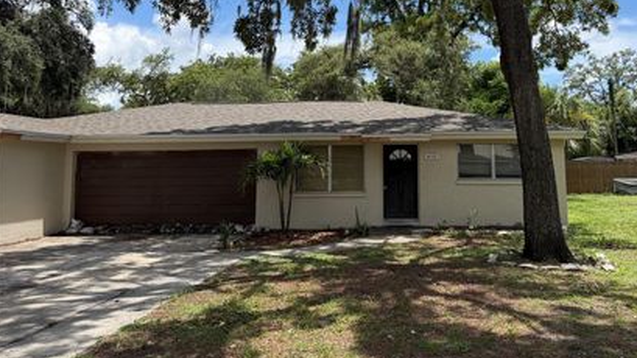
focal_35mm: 32
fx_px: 540
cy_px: 111
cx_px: 385
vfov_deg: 36.2
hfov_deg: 60.5
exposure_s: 1/3953
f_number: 1.78
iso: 100
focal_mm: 6.76
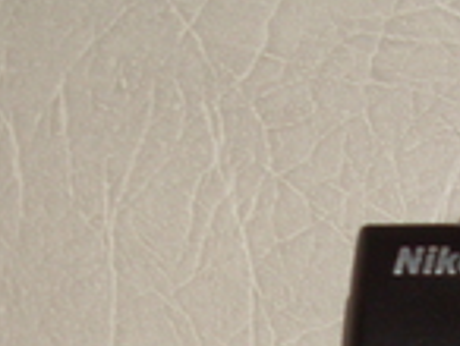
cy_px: 543
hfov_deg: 14.1
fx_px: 1757
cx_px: 658
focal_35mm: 132
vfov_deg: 10.8
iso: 100
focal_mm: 6.3
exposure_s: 1/45
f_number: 2.8
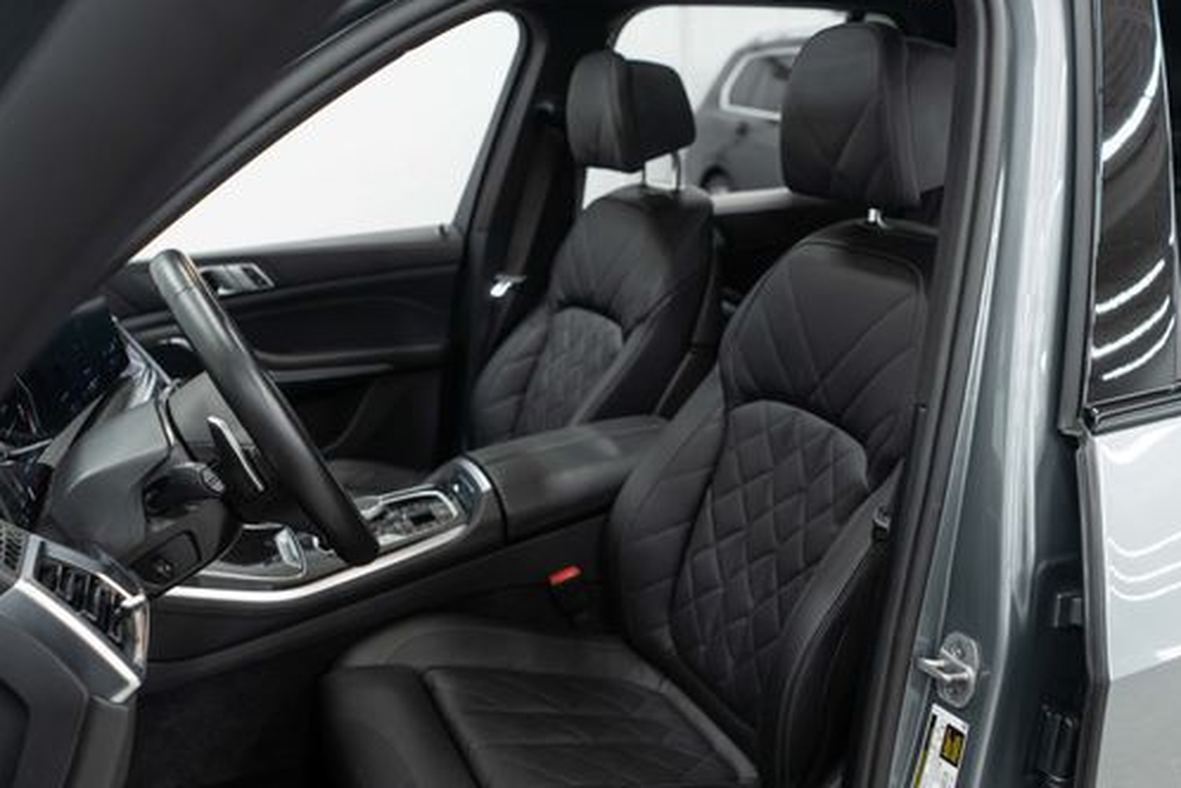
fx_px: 1181
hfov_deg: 52.9
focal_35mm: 36
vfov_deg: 36.6
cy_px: 497
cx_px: 678
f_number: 3.2
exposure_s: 1/40
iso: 500
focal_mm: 28
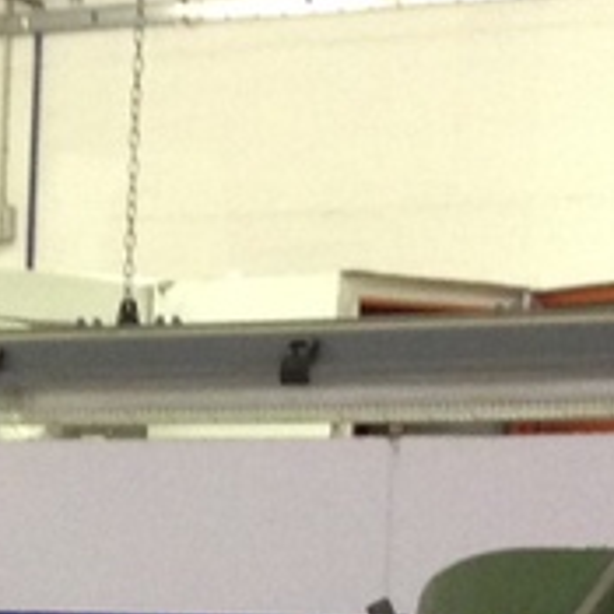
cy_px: 1361
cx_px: -453
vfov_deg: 7.7
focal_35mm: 216
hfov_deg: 7.9
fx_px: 4335
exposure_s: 1/20
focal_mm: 4.13
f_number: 2.4
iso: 160
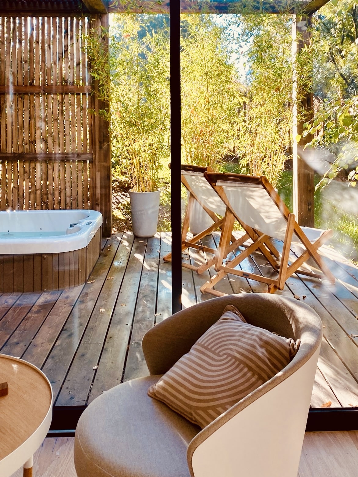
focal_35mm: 34
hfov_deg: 41.8
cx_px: 171
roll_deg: -1.5
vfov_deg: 53.8
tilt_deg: -7.6
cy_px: 205
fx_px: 469
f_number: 1.8
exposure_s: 1/122
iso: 40
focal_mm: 4.25
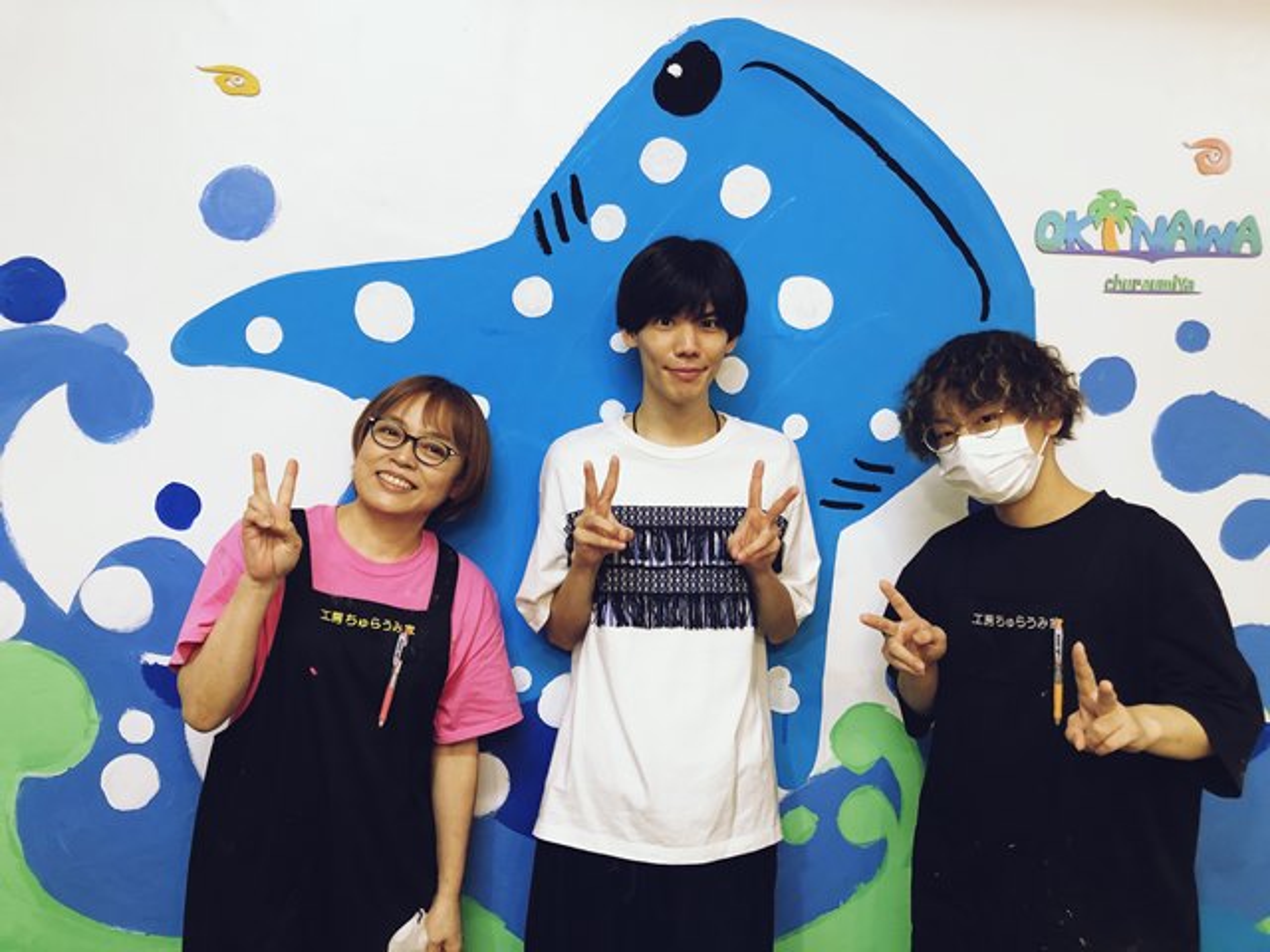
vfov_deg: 49.7
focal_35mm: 28
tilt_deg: -6.0
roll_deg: -1.0
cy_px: 476
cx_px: 635
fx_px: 1027
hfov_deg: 63.4
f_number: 1.8
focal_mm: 3.99
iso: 40
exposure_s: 1/15
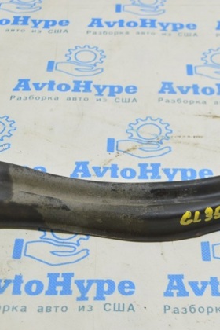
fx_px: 649
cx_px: 145
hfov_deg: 19.2
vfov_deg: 28.5
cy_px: 166
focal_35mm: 71
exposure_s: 1/20
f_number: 5.6
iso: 400
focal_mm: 31
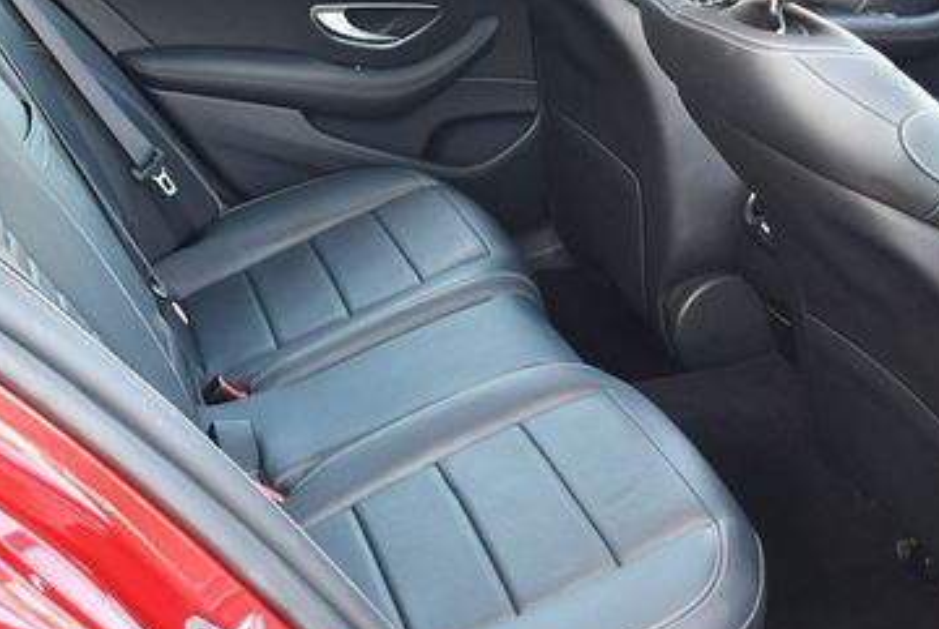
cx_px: 475
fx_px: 1671
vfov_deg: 21.3
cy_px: 303
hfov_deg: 31.4
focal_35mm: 64
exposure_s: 1/125
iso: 900
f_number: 3.5
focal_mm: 18
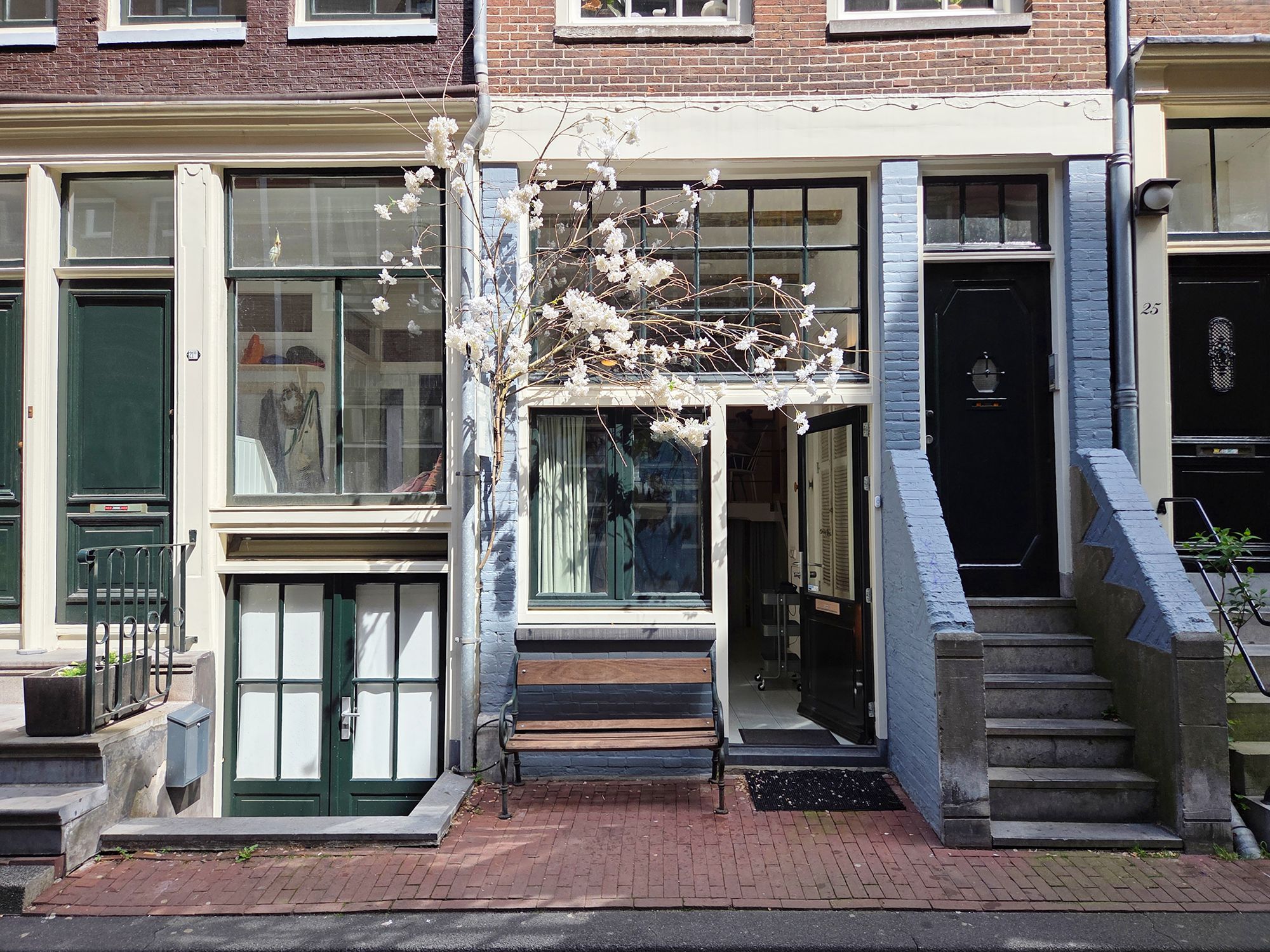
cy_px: 476
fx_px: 844
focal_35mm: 23
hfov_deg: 73.9
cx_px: 635
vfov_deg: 58.9
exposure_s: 1/2752
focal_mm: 5.4
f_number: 1.8
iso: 80
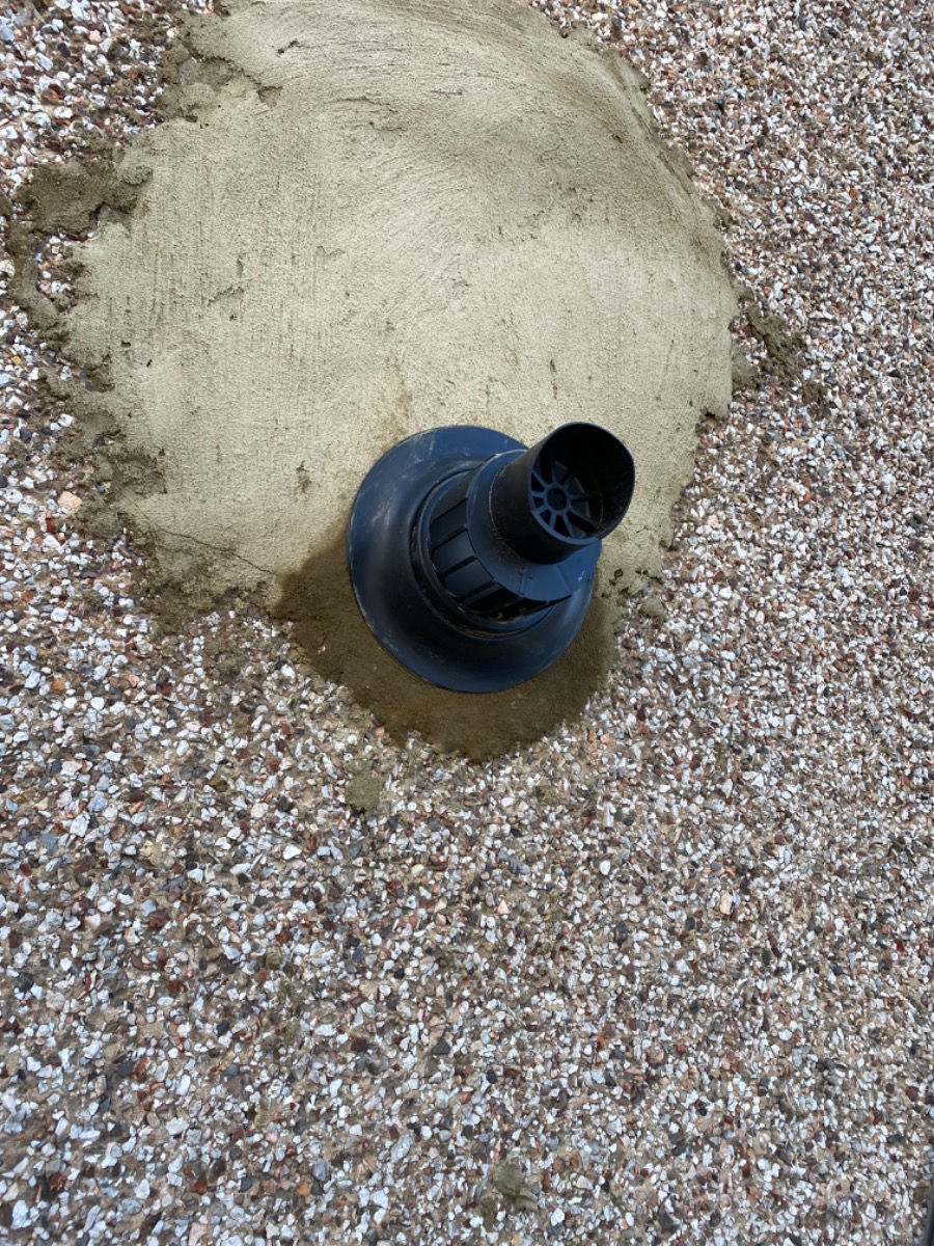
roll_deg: -10.3
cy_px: 623
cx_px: 467
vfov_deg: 67.3
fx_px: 935
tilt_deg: +13.1
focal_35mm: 26
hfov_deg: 53.1
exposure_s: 1/267
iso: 32
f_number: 1.8
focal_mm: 4.25
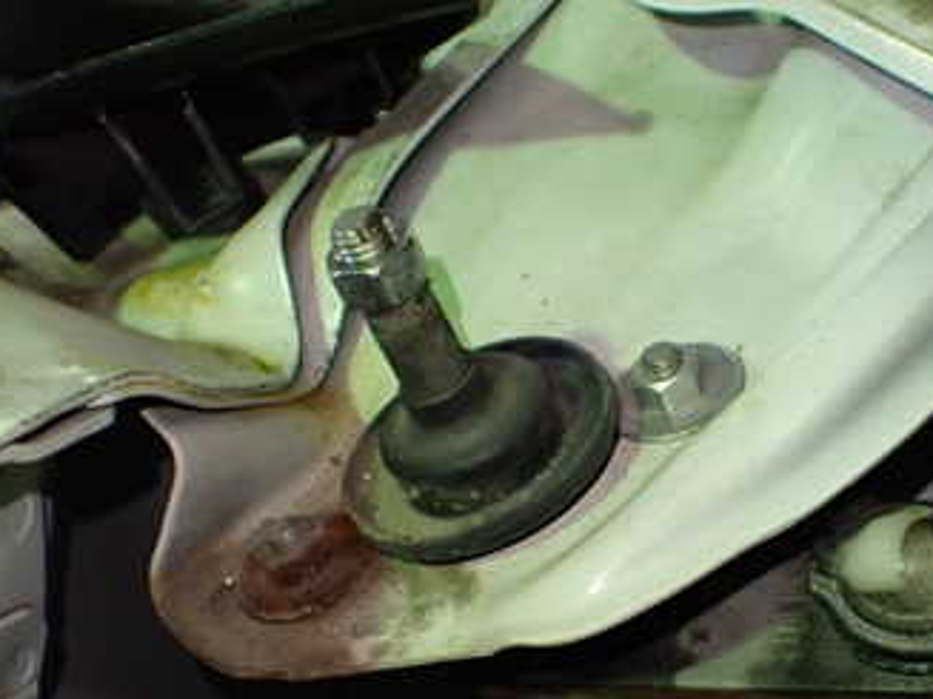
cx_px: 733
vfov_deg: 26.2
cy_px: 528
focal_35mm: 55
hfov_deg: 34.0
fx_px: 1482
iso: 640
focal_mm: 5.4
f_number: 2.3
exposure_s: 1/125
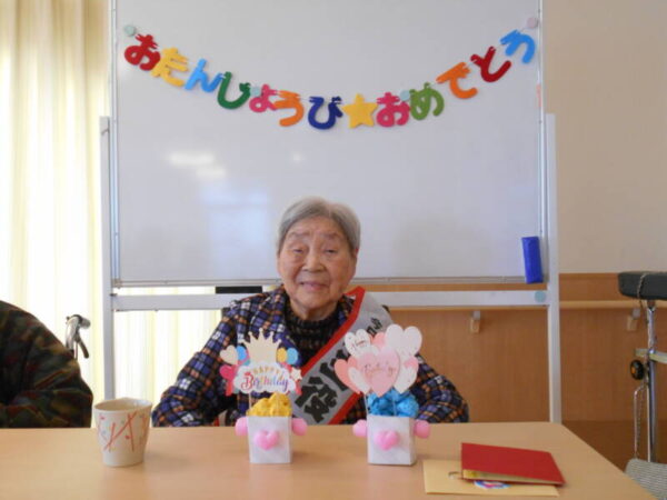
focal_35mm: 39
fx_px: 751
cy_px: 250
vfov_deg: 36.8
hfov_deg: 47.9
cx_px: 334
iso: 360
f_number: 3.9
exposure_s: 1/30
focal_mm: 6.7
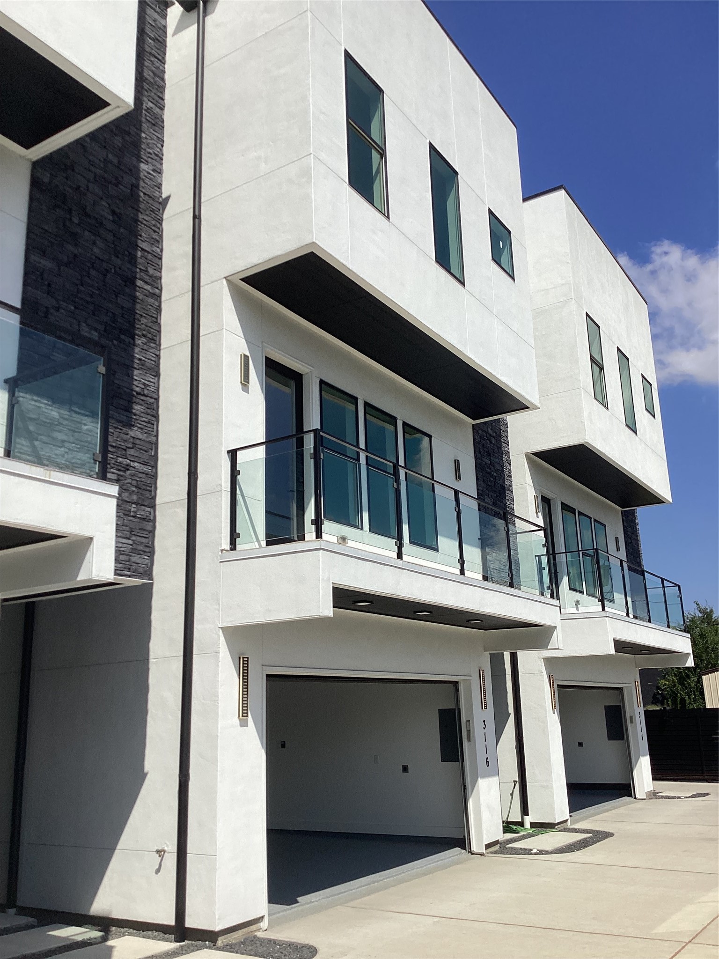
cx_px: 360
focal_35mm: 31
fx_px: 859
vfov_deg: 58.4
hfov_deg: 45.4
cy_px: 480
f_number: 2.4
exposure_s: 1/3021
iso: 25
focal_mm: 3.3
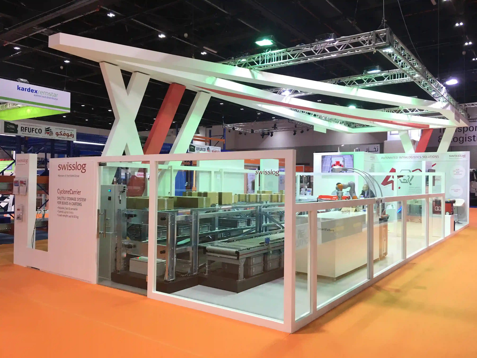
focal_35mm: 29
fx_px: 400
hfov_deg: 61.7
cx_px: 238
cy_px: 179
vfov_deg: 48.2
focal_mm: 4.15
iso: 50
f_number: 2.2
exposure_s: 1/33
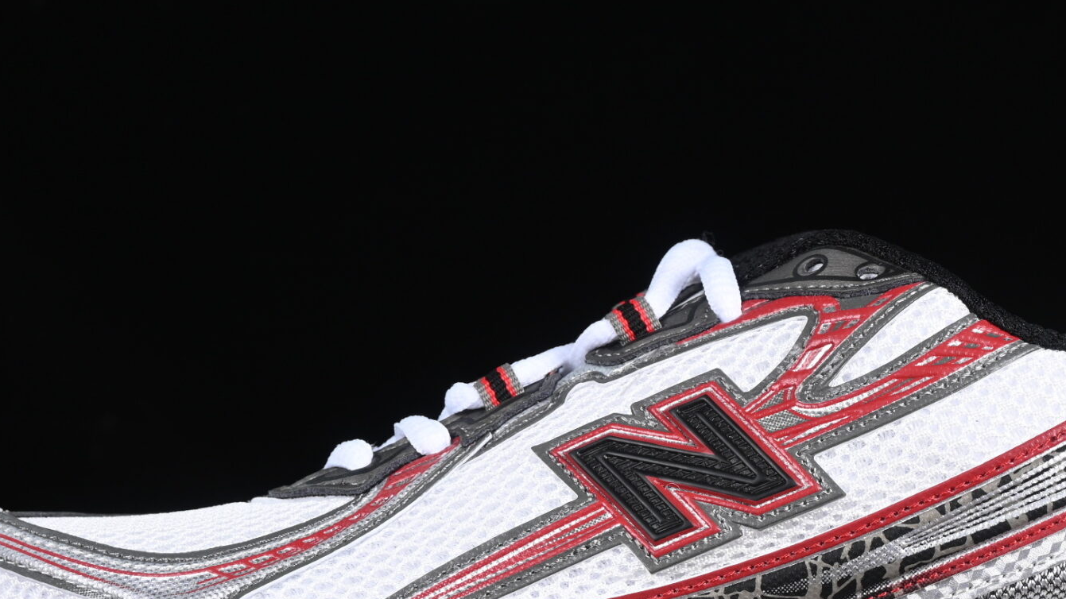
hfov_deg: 14.3
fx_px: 4239
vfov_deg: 8.1
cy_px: 415
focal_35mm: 150
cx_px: 650
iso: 160
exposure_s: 1/80
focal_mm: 50
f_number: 7.1
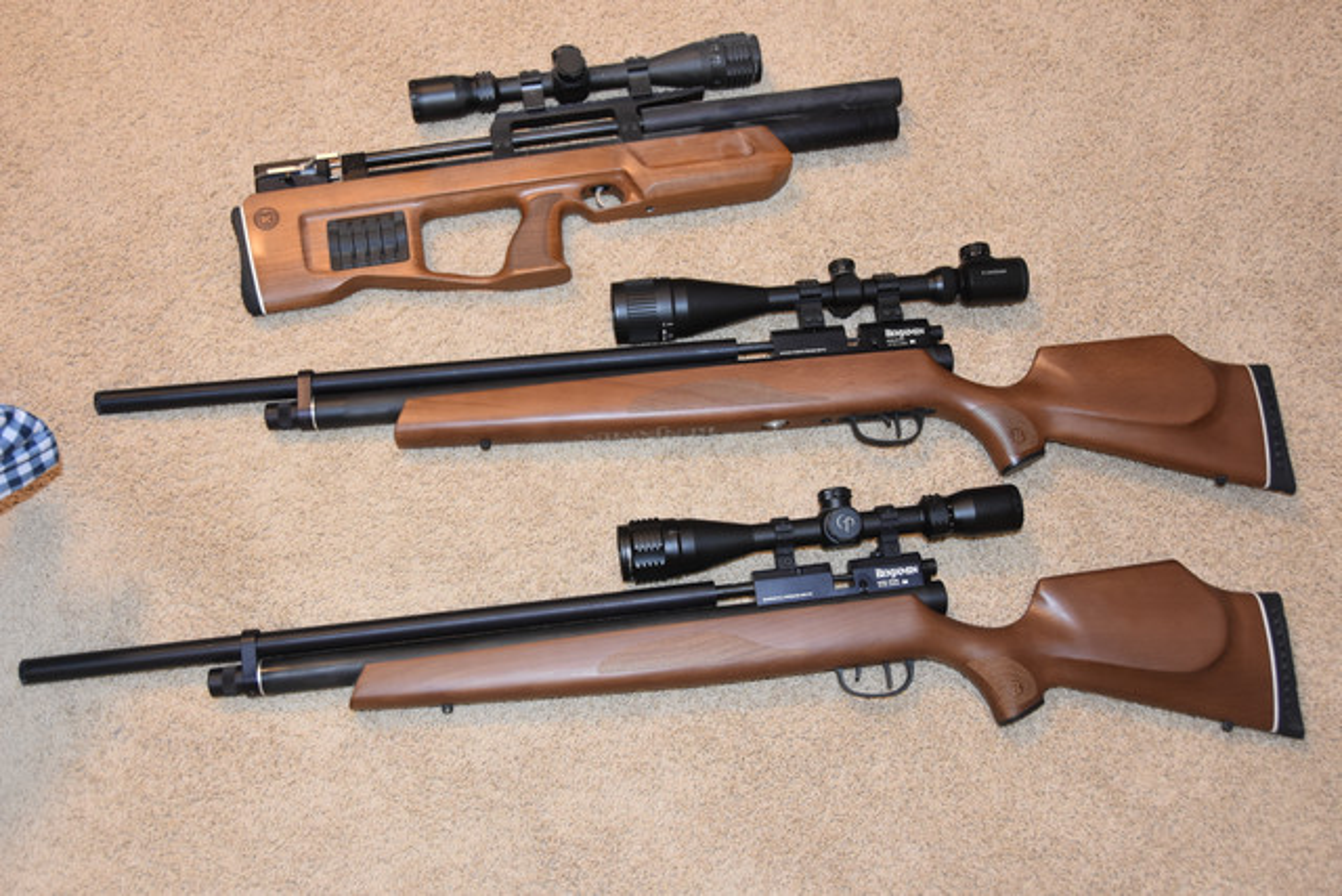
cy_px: 448
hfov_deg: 53.1
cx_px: 671
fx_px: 1342
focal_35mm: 36
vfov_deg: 36.9
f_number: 3.8
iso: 1100
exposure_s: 1/60
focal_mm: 24
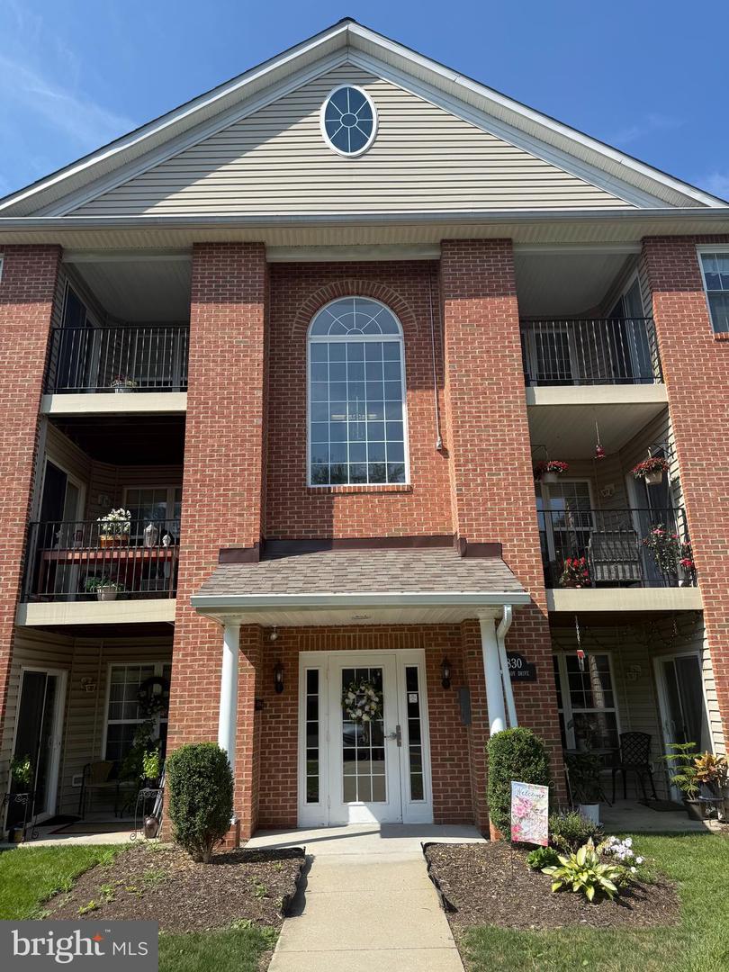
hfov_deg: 56.8
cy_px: 486
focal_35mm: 24
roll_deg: +1.1
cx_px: 364
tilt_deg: +17.5
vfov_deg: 71.6
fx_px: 674
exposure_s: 1/3279
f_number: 1.78
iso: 80
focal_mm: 6.76
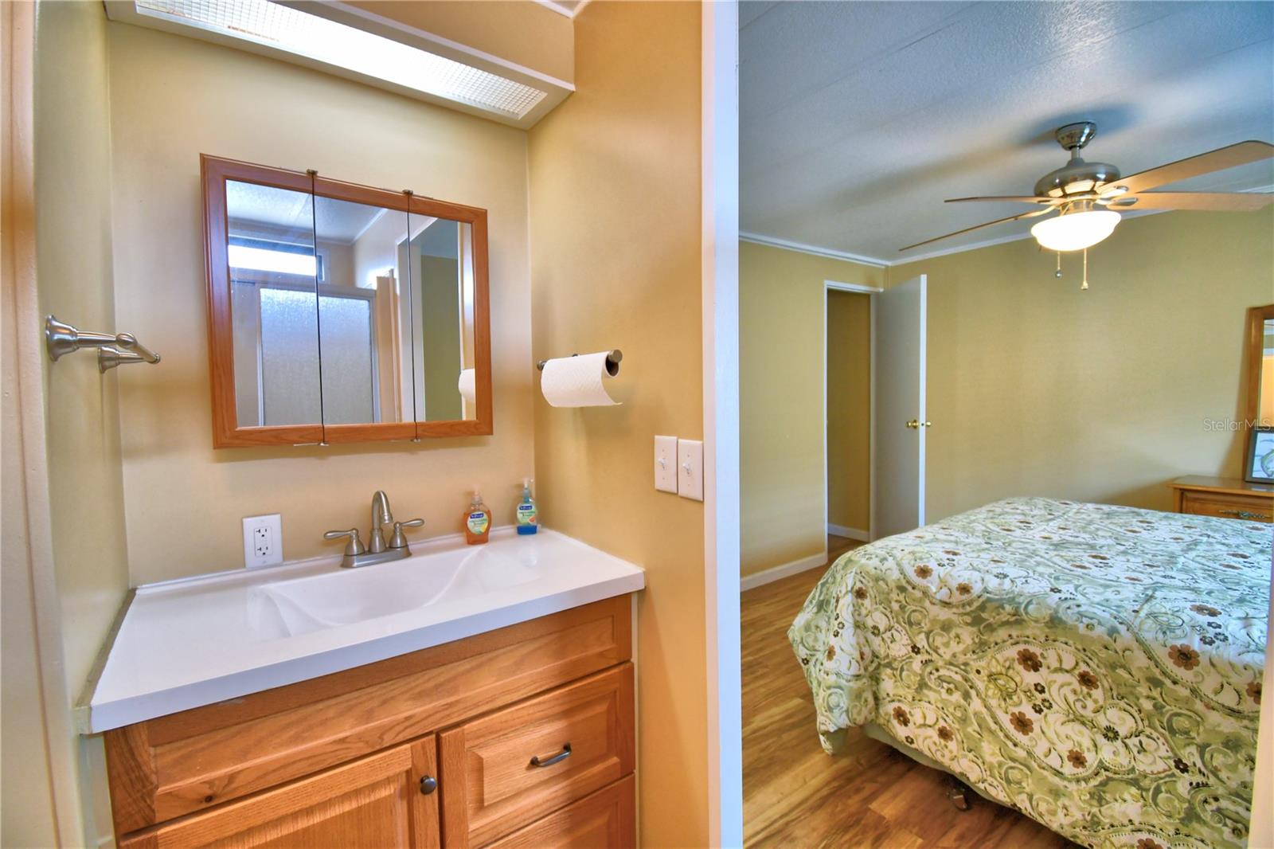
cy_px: 424
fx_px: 531
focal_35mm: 15
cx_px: 637
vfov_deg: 77.3
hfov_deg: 100.4
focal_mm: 10
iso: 400
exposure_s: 1/30
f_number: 4.5
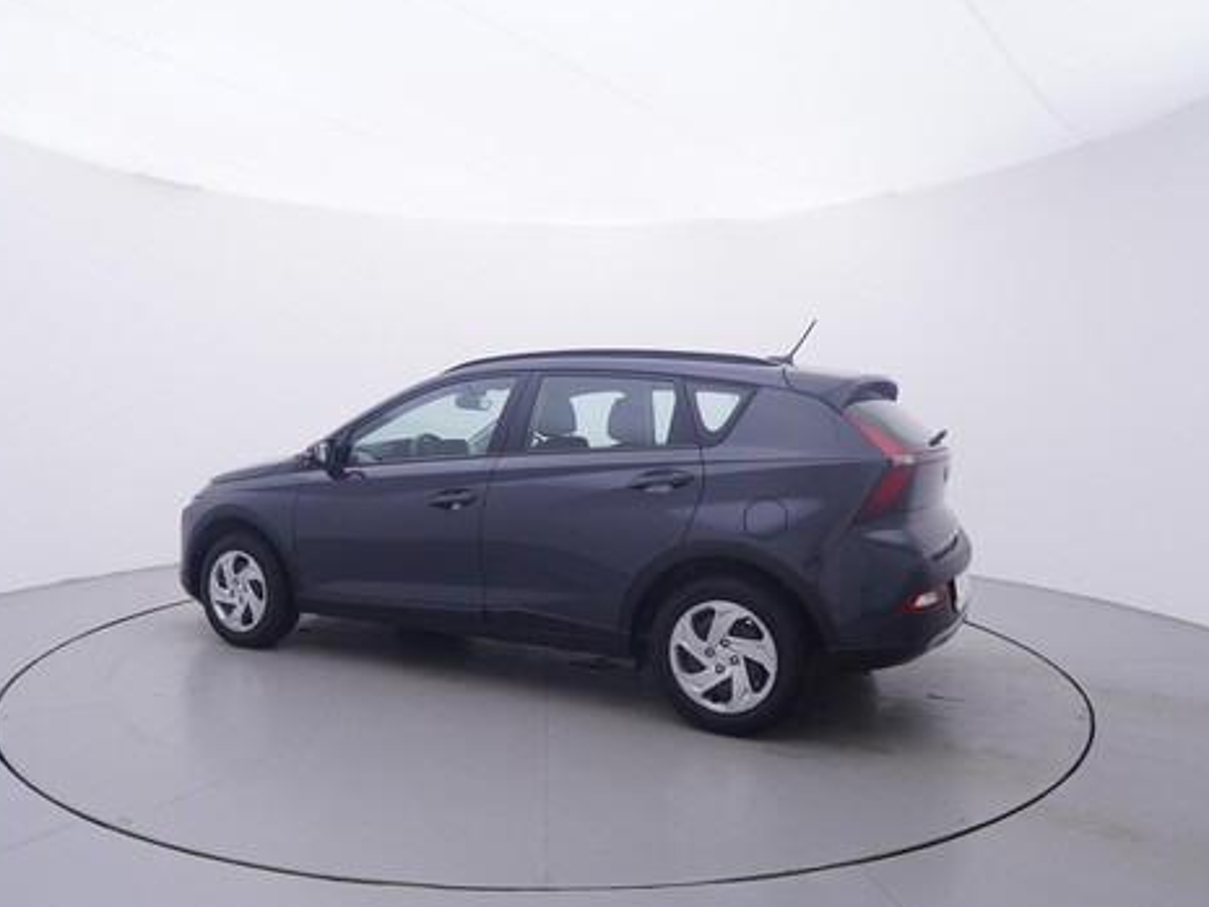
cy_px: 466
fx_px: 893
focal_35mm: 26
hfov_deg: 68.1
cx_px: 555
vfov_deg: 53.8
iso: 200
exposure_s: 1/80
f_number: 5
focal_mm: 15
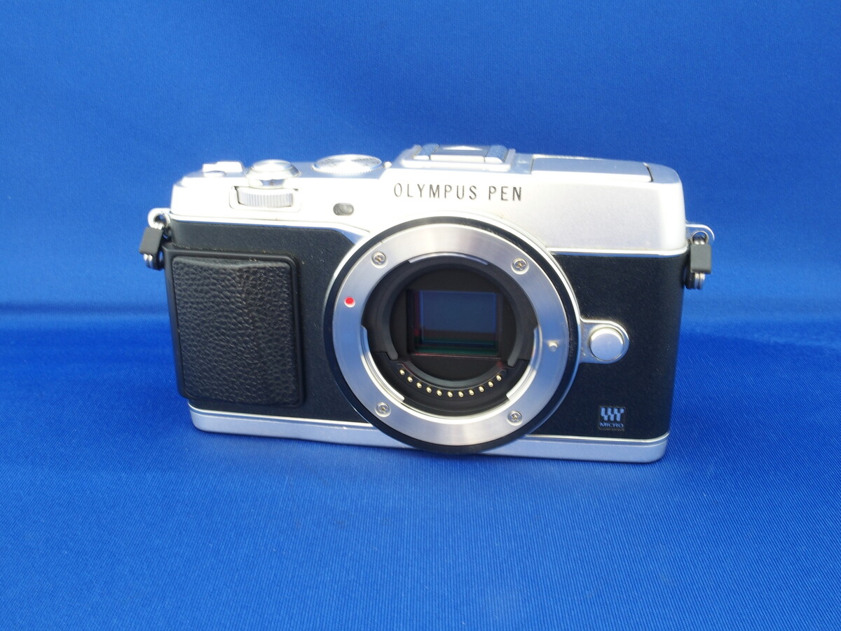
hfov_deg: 49.0
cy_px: 316
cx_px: 420
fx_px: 923
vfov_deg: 37.7
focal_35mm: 38
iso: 100
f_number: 8
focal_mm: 8.1
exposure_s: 2
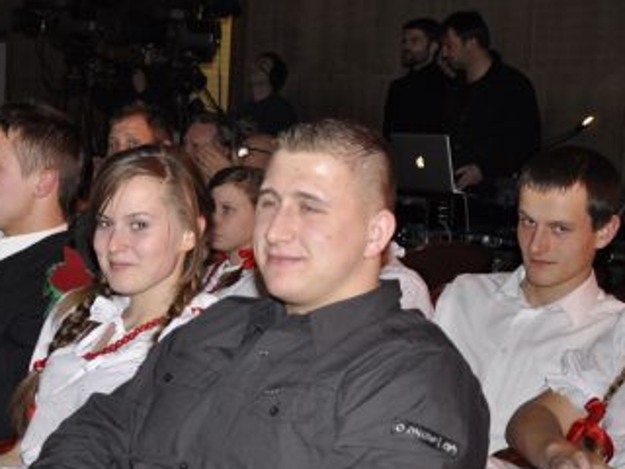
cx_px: 160
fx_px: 1354
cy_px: 224
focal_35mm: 75
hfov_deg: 25.7
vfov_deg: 19.6
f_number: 4
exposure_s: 1/60
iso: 640
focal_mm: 26
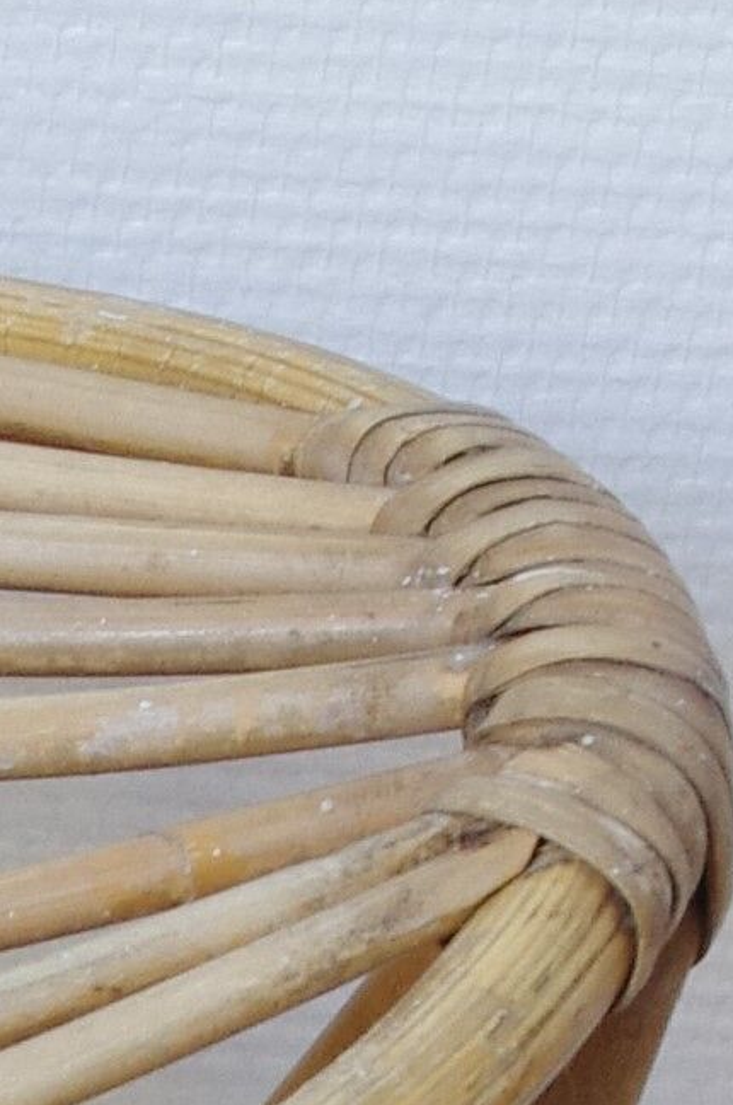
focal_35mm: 306
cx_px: -1291
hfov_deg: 4.3
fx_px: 9375
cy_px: 2368
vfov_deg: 6.5
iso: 800
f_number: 7.1
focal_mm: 35
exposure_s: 1/13
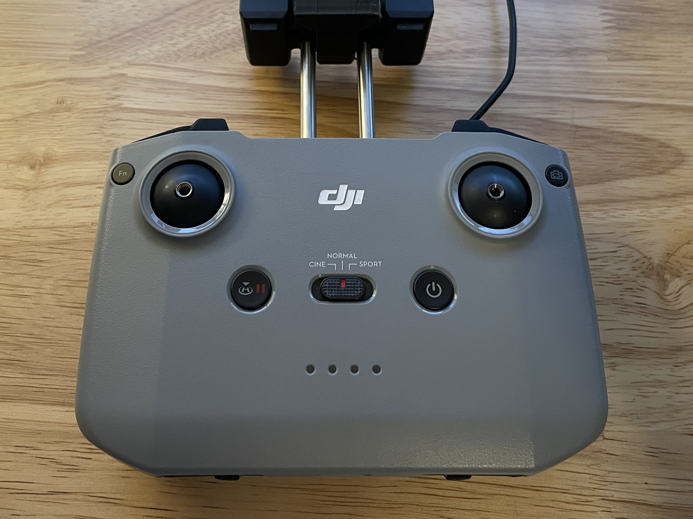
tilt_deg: -64.4
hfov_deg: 48.9
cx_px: 323
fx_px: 761
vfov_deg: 37.0
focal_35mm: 38
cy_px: 144
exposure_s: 1/60
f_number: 1.6
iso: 320
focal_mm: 4.2
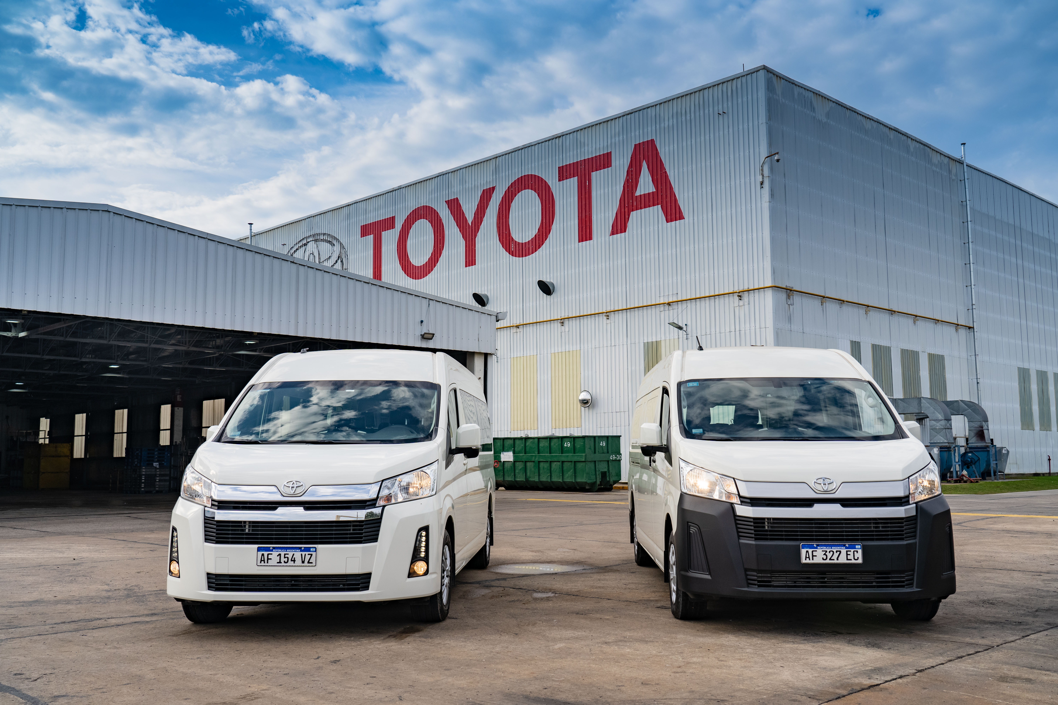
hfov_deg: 57.2
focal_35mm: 33
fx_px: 970
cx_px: 529
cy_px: 352
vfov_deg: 40.0
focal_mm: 33
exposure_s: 1/400
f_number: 7.1
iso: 800
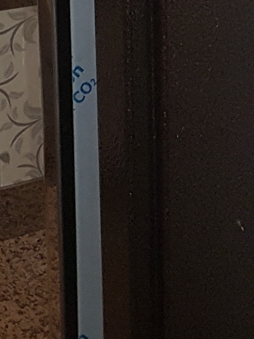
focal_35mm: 122
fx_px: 1194
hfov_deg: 10.5
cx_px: -342
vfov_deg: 14.6
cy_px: -228
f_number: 1.7
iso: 125
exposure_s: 1/50
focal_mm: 4.2
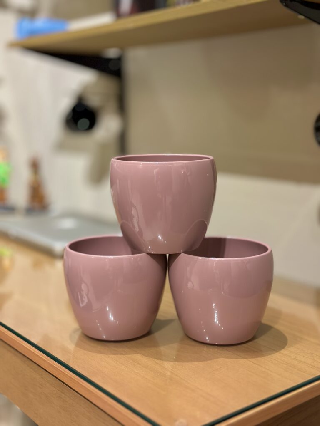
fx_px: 592
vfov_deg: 39.7
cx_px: 160
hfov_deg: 30.3
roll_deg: -0.4
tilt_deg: -10.0
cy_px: 213
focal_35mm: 48
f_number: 1.78
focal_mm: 6.86
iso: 320
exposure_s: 1/60
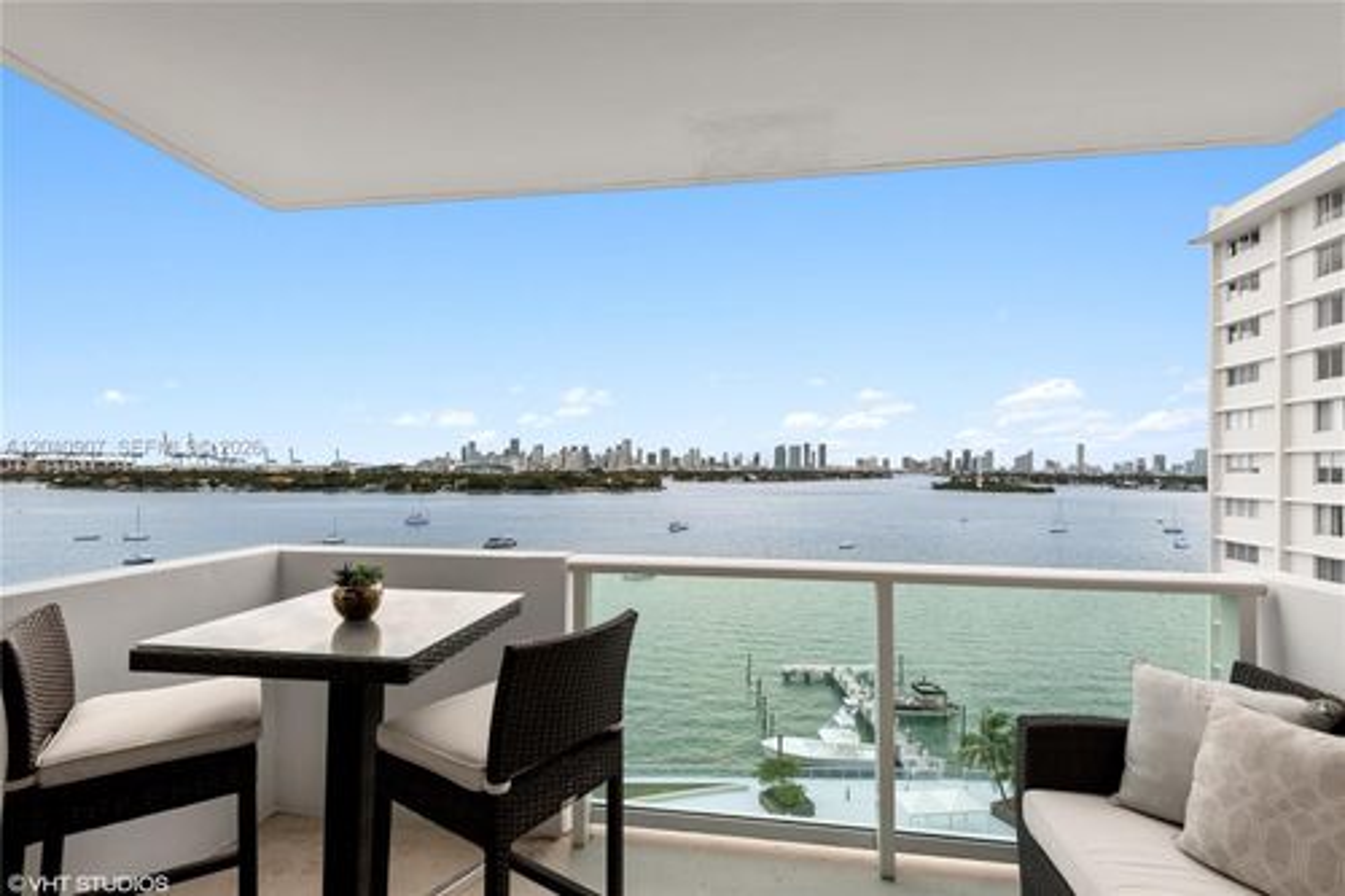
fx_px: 598
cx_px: 672
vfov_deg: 73.7
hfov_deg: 96.8
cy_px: 448
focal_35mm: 16
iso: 250
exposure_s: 1/400
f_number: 8
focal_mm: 16
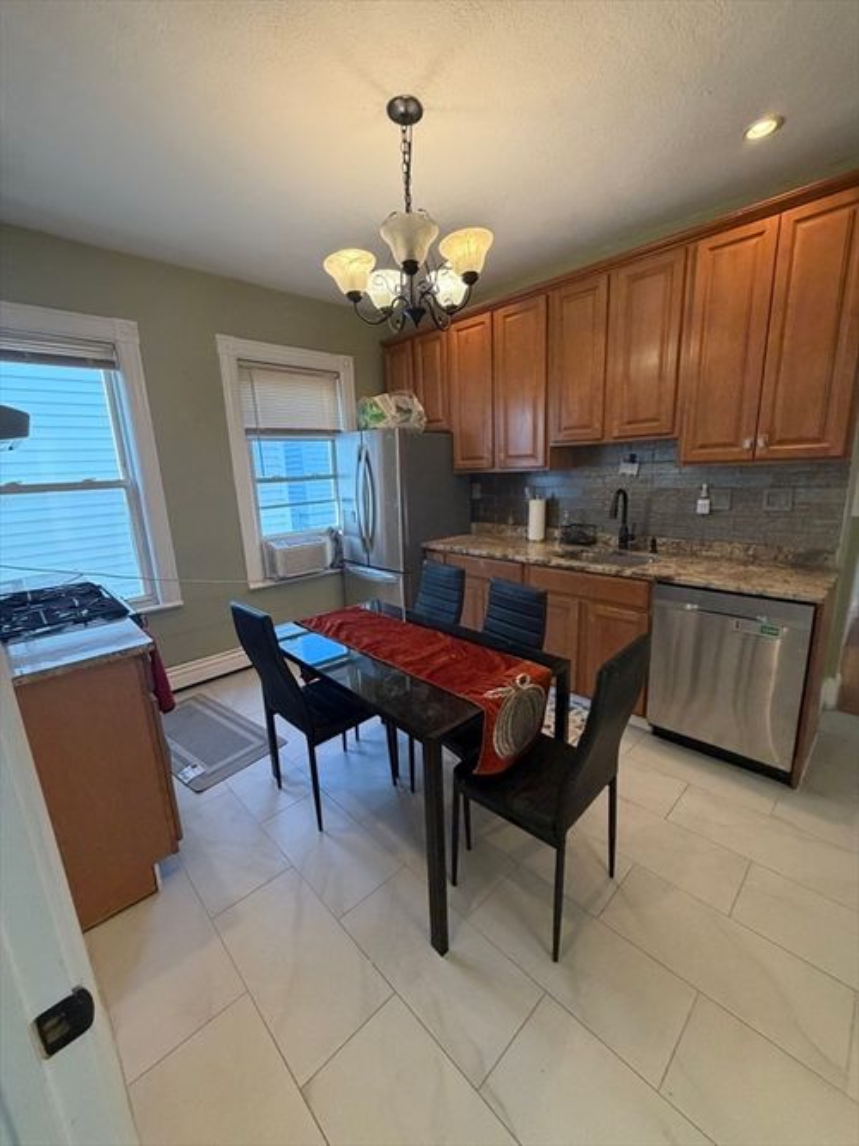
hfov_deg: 85.7
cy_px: 573
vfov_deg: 102.1
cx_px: 430
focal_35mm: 14
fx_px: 463
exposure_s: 1/120
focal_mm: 2.22
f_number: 2.2
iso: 320
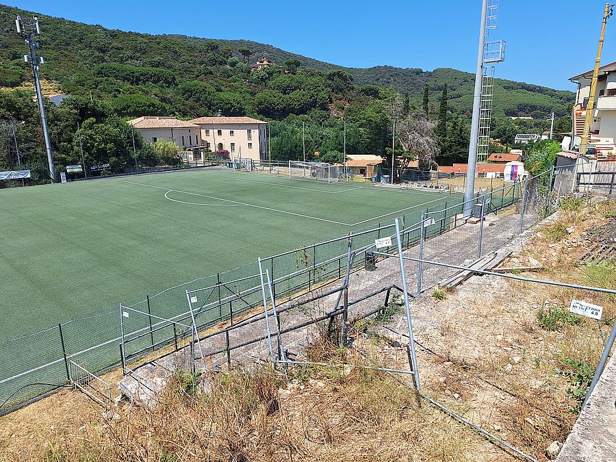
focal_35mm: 23
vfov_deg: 58.9
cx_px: 308
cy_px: 231
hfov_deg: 73.9
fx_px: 409
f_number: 1.8
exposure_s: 1/2183
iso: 40
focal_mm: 5.54
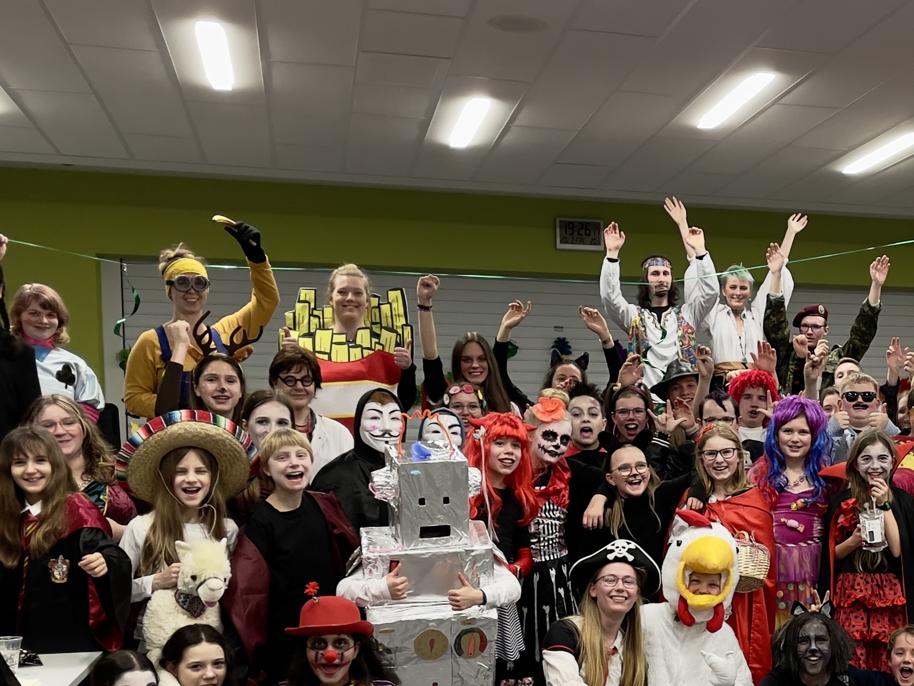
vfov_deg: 25.5
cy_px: 578
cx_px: 829
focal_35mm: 56
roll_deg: +0.3
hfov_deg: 32.6
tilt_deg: -3.5
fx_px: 1479
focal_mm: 4.2
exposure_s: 1/50
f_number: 1.6
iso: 160
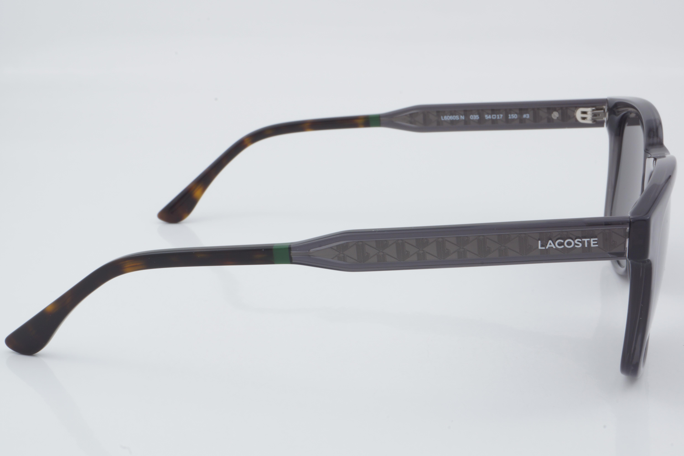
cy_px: 228
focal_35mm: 75
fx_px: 1425
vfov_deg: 18.2
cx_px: 342
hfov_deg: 27.0
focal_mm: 50
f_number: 32
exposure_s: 1/3
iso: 100
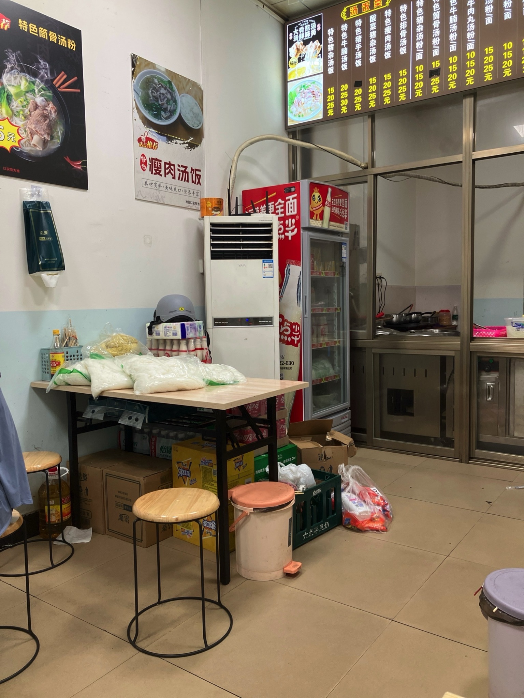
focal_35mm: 28
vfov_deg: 63.4
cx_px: 262
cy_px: 349
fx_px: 565
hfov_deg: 49.7
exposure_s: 1/50
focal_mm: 3.99
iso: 50
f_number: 1.8
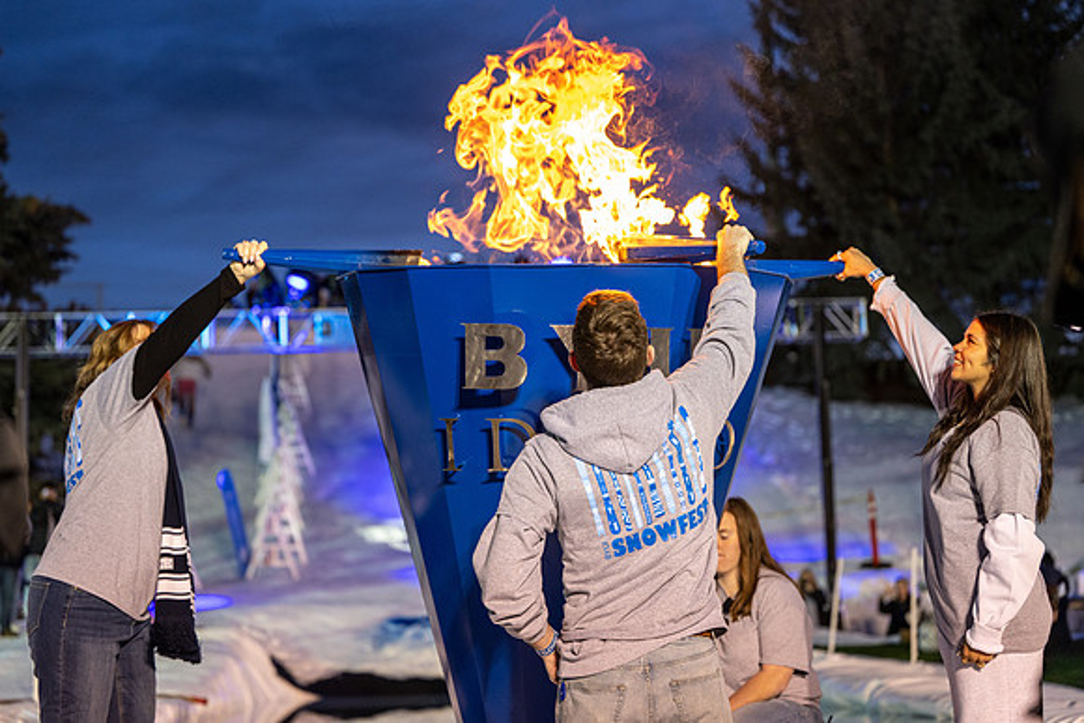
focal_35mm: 72
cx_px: 534
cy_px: 357
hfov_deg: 27.9
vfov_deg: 18.8
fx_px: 2179
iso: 640
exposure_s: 1/250
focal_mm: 70
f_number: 2.8
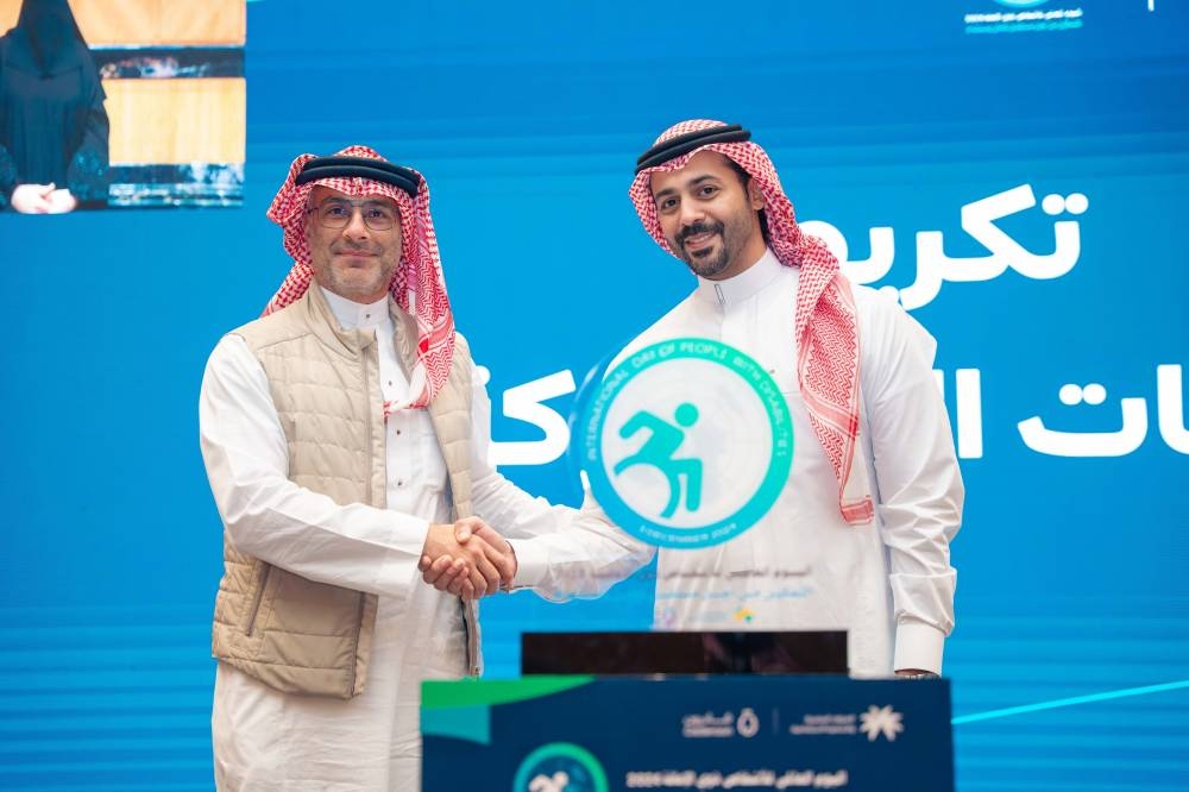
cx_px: 594
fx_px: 1994
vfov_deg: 22.5
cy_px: 396
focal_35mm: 60
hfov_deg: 33.2
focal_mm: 60.4
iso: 1000
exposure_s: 1/125
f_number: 2.8
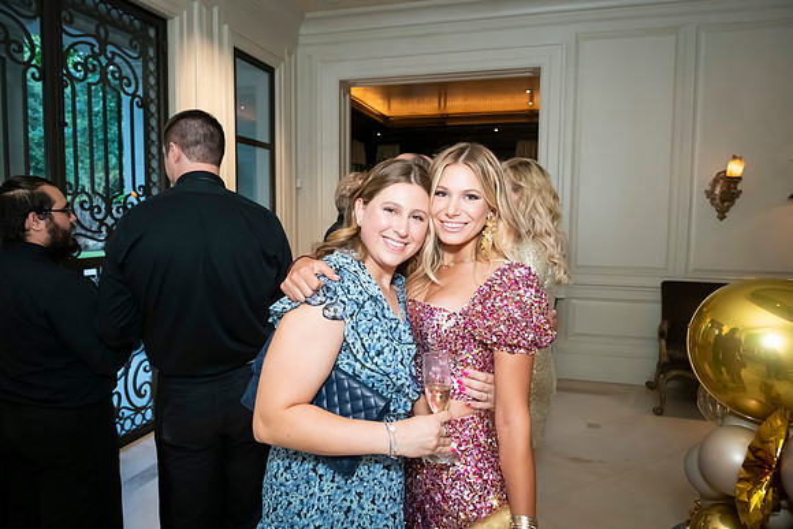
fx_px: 529
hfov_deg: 73.7
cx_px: 396
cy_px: 264
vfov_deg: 53.2
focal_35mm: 24
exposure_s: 1/60
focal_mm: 24
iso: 1600
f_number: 5.6
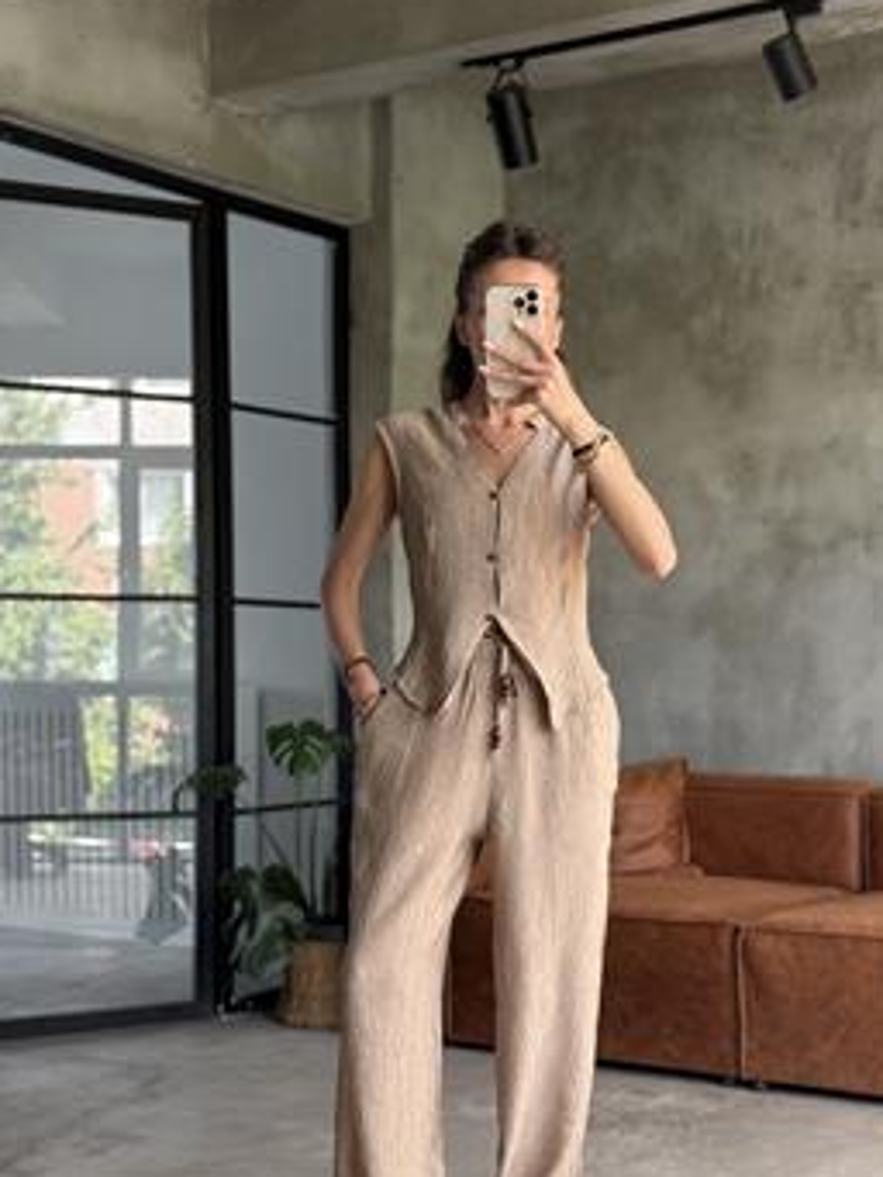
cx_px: 486
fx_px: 2039
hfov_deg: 24.4
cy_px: 659
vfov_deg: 32.1
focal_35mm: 60
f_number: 1.78
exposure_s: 1/71
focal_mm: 6.76
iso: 100
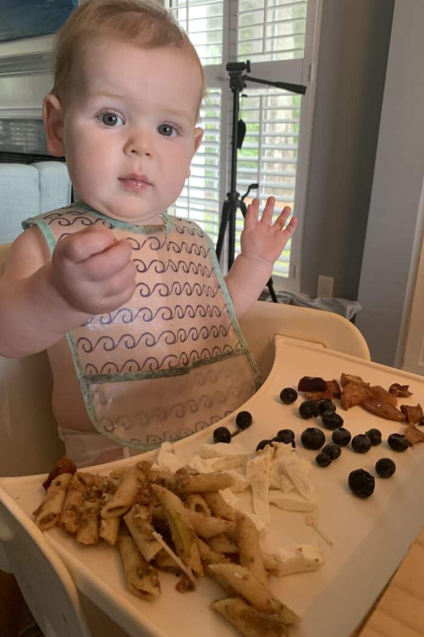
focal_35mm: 28
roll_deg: -1.1
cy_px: 328
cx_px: 222
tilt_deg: -20.4
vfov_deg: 65.5
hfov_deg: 46.4
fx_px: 495
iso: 125
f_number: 1.8
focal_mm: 4.25
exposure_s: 1/60
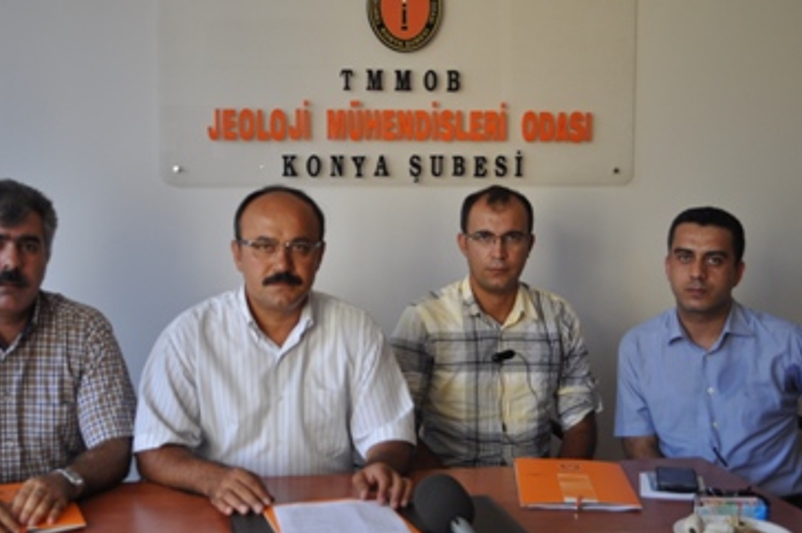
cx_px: 355
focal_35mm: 48
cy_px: 275
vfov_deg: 28.0
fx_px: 1068
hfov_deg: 41.1
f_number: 4.5
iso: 400
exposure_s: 1/80
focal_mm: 26
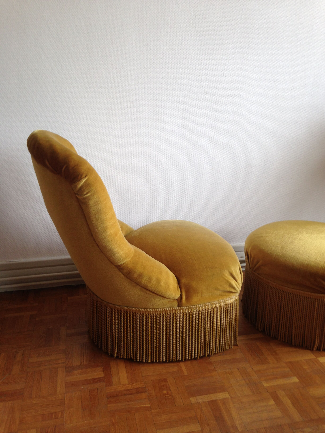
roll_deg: +0.0
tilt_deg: -18.3
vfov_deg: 55.4
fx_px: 413
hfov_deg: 42.9
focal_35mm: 33
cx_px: 162
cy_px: 216
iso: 50
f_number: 2.4
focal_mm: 4.12
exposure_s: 1/20
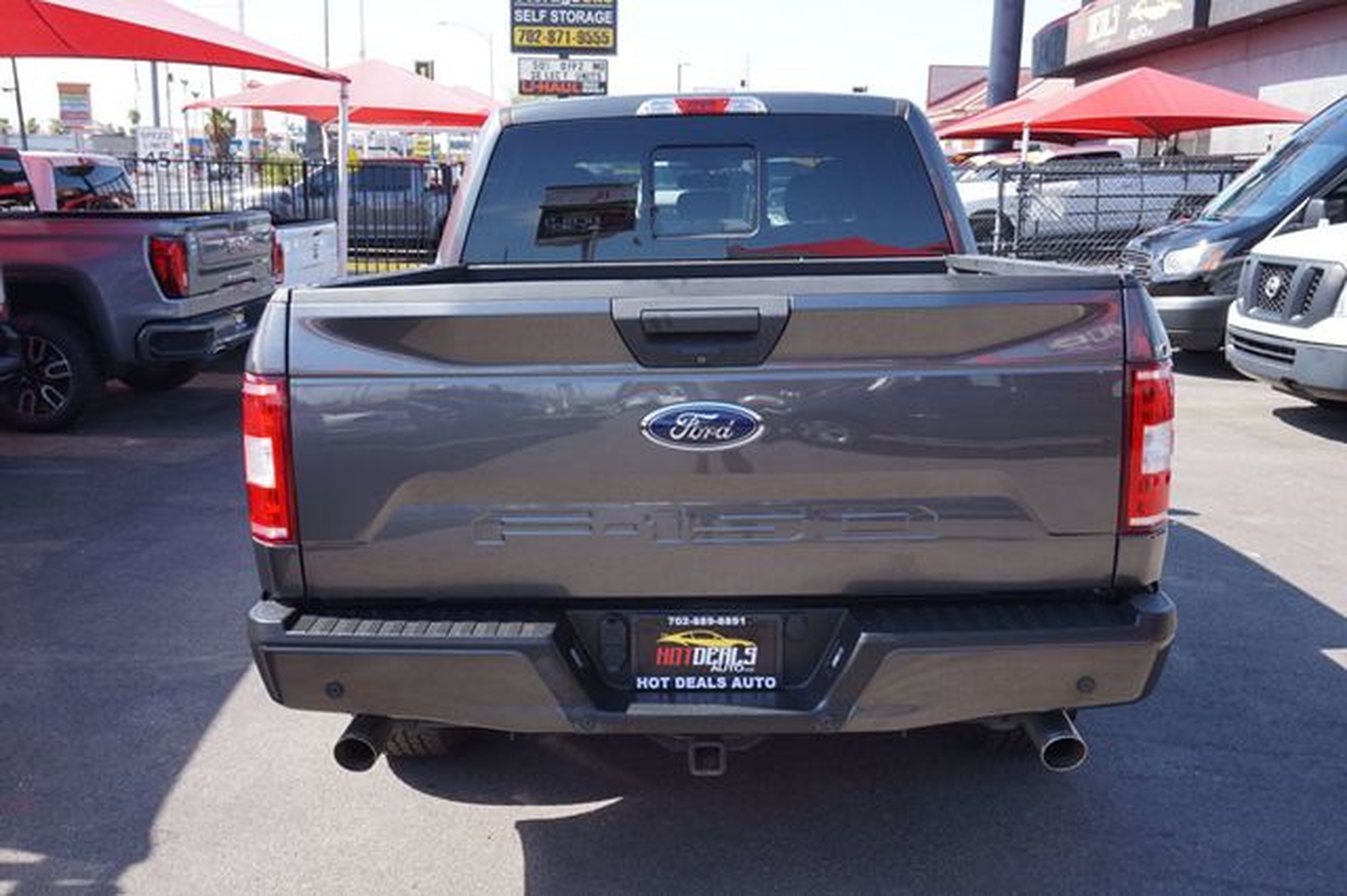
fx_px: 1178
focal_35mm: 32
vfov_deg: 41.7
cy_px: 448
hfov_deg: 59.5
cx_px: 674
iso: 100
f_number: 7.1
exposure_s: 1/100
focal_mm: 21
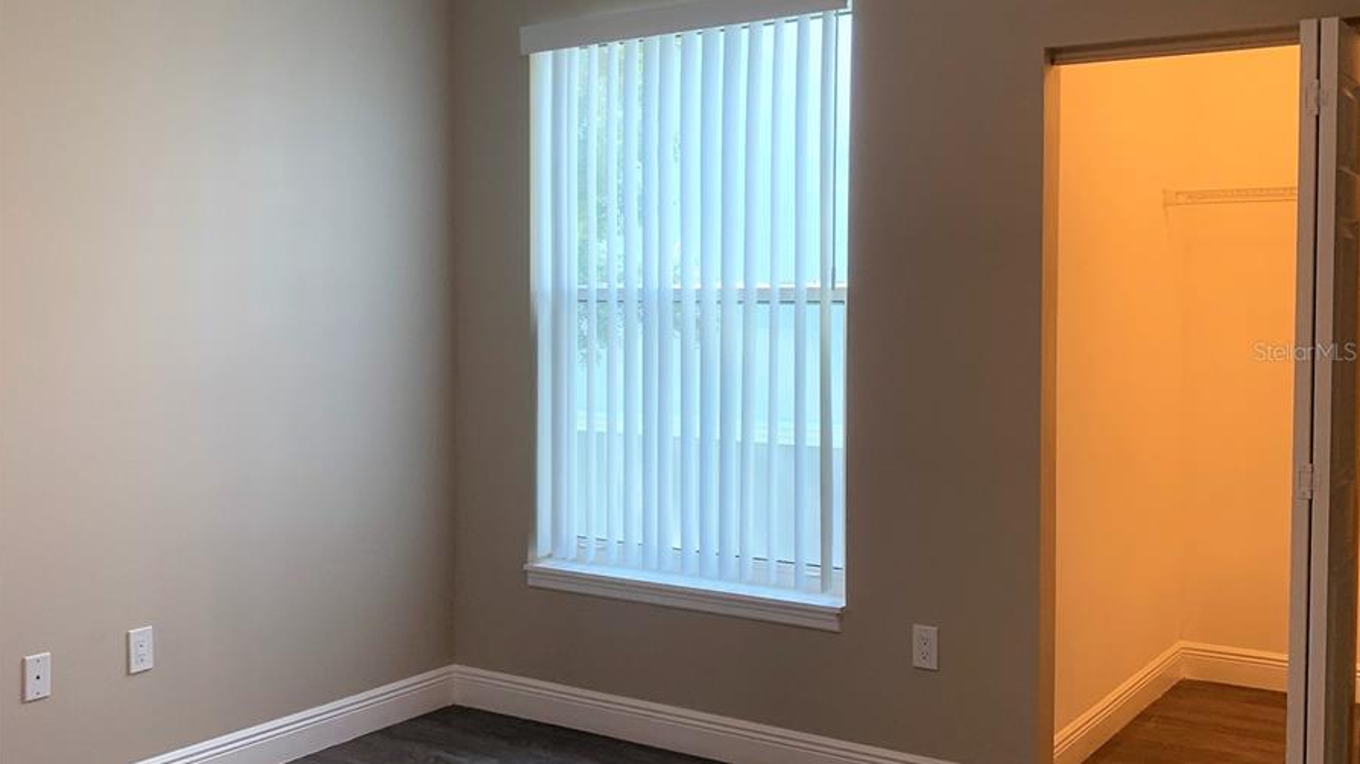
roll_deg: -0.4
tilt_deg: -0.5
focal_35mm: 38
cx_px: 678
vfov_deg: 31.2
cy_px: 351
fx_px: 1370
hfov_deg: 52.8
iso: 80
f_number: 1.8
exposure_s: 1/60
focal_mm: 4.25
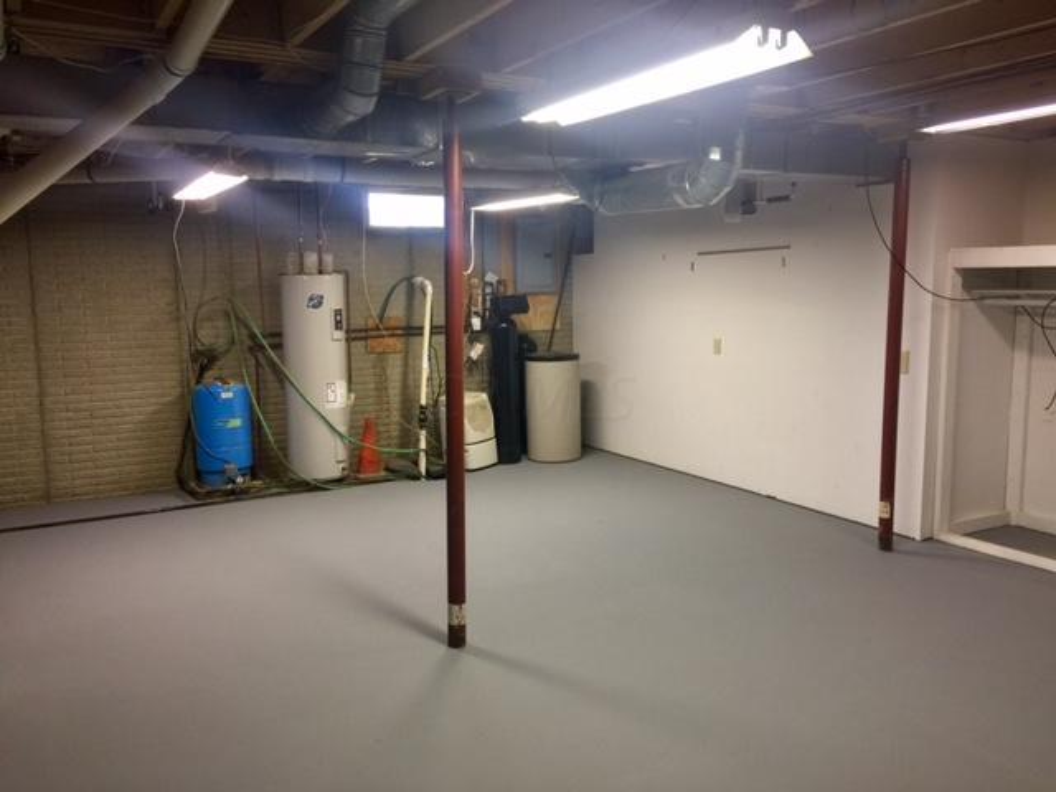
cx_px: 528
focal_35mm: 29
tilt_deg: -7.4
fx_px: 885
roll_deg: -0.8
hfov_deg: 61.7
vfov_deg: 48.2
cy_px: 396
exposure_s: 1/15
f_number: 2.2
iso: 50
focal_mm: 4.15
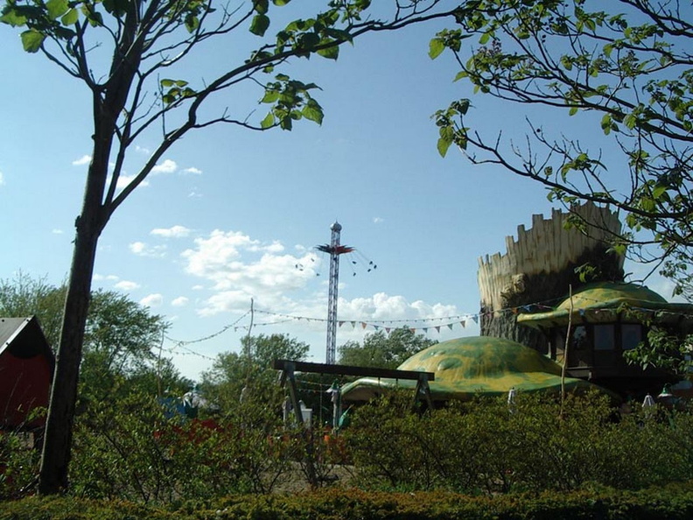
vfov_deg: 37.7
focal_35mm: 38
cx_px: 346
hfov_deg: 49.0
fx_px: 761
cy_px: 260
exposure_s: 1/640
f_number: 4.8
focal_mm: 5.8
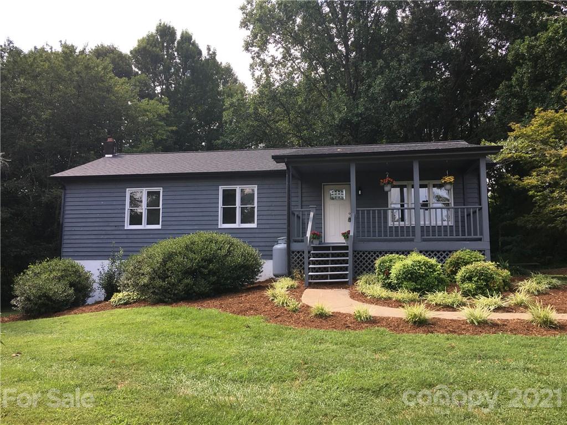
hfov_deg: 61.7
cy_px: 212
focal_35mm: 29
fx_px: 475
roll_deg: -1.3
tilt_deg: +7.6
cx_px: 284
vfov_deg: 48.2
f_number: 2.2
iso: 25
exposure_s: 1/418
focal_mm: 4.15
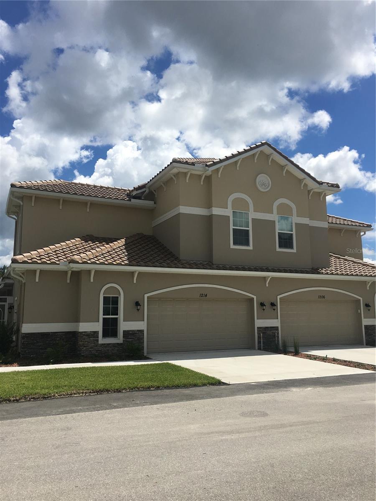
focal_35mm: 29
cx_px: 188
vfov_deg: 61.7
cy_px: 250
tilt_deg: +8.5
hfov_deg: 48.2
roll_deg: -0.7
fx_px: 420
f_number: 2.2
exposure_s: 1/3663
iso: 25
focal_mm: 4.15
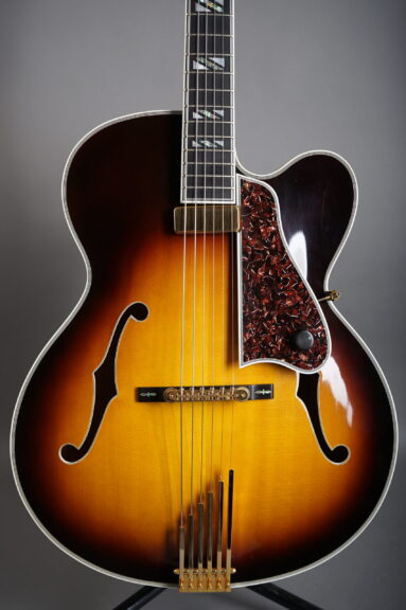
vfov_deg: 44.5
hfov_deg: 30.5
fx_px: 746
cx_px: 203
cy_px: 305
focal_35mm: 44
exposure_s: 1/160
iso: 160
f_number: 8
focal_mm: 44
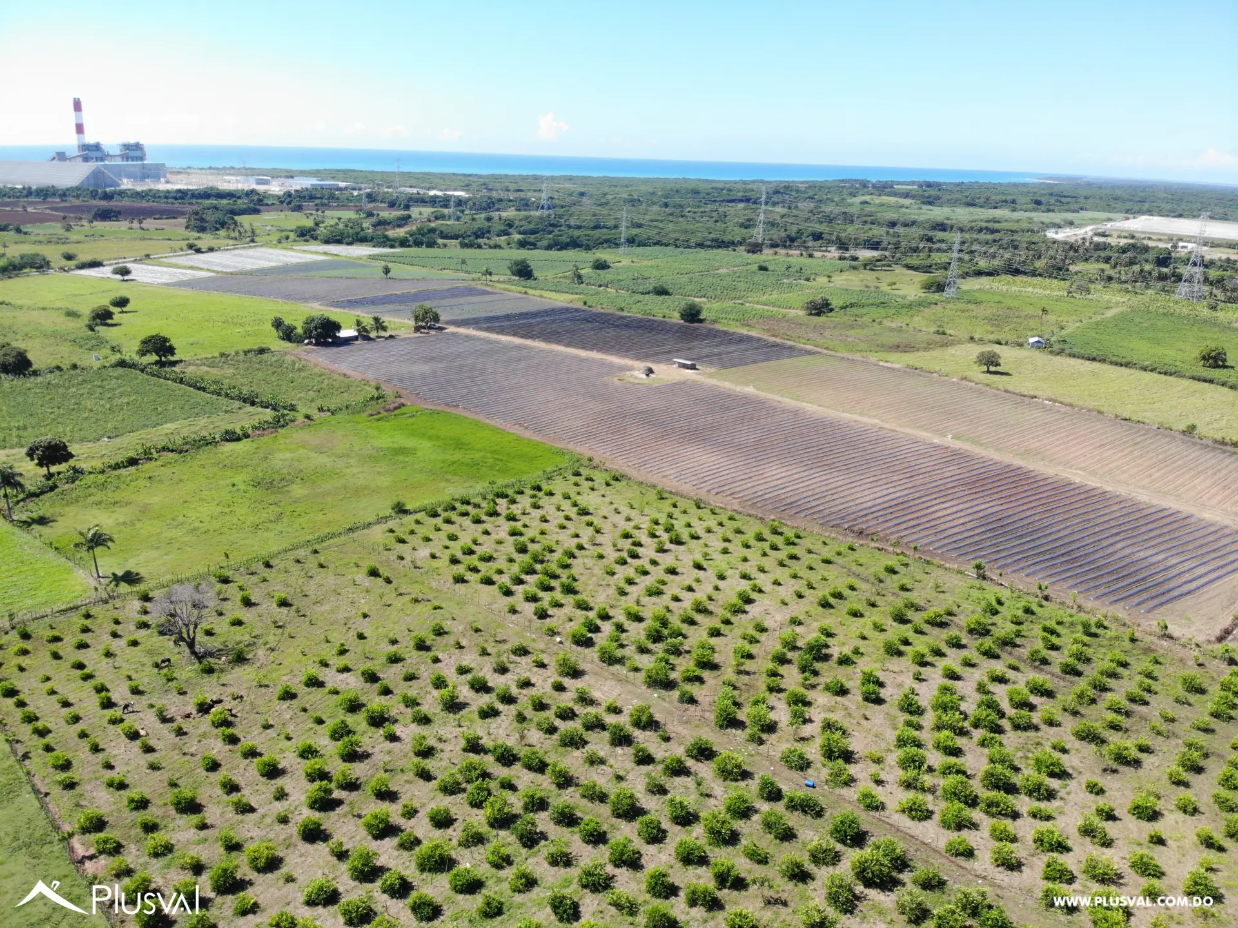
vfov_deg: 56.8
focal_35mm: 24
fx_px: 858
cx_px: 619
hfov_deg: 71.6
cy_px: 464
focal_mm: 4.5
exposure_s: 1/606
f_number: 2.8
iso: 114
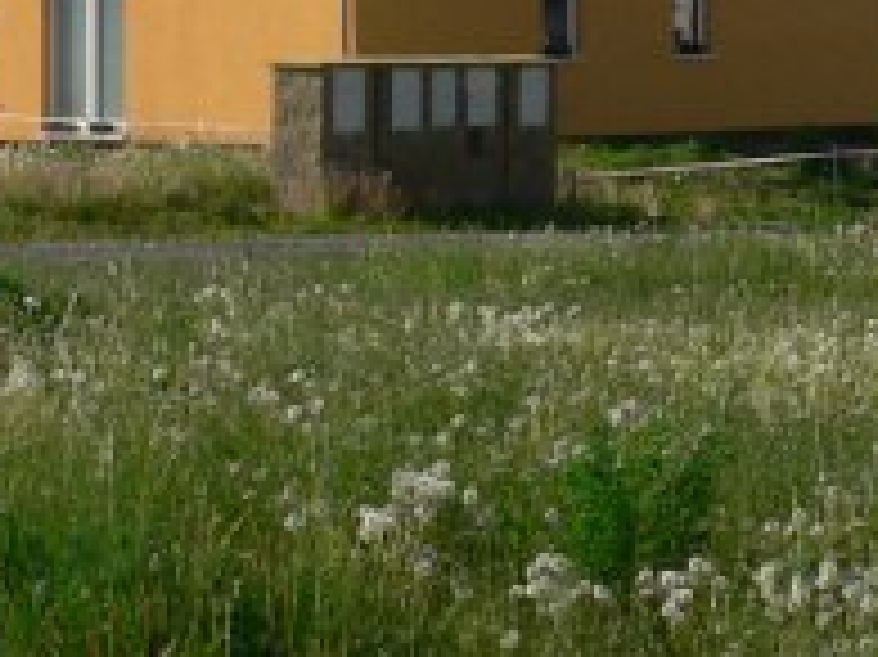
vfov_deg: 9.9
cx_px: 1517
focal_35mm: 148
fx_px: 3752
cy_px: -63
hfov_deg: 12.3
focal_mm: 6
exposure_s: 1/500
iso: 80
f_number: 5.2
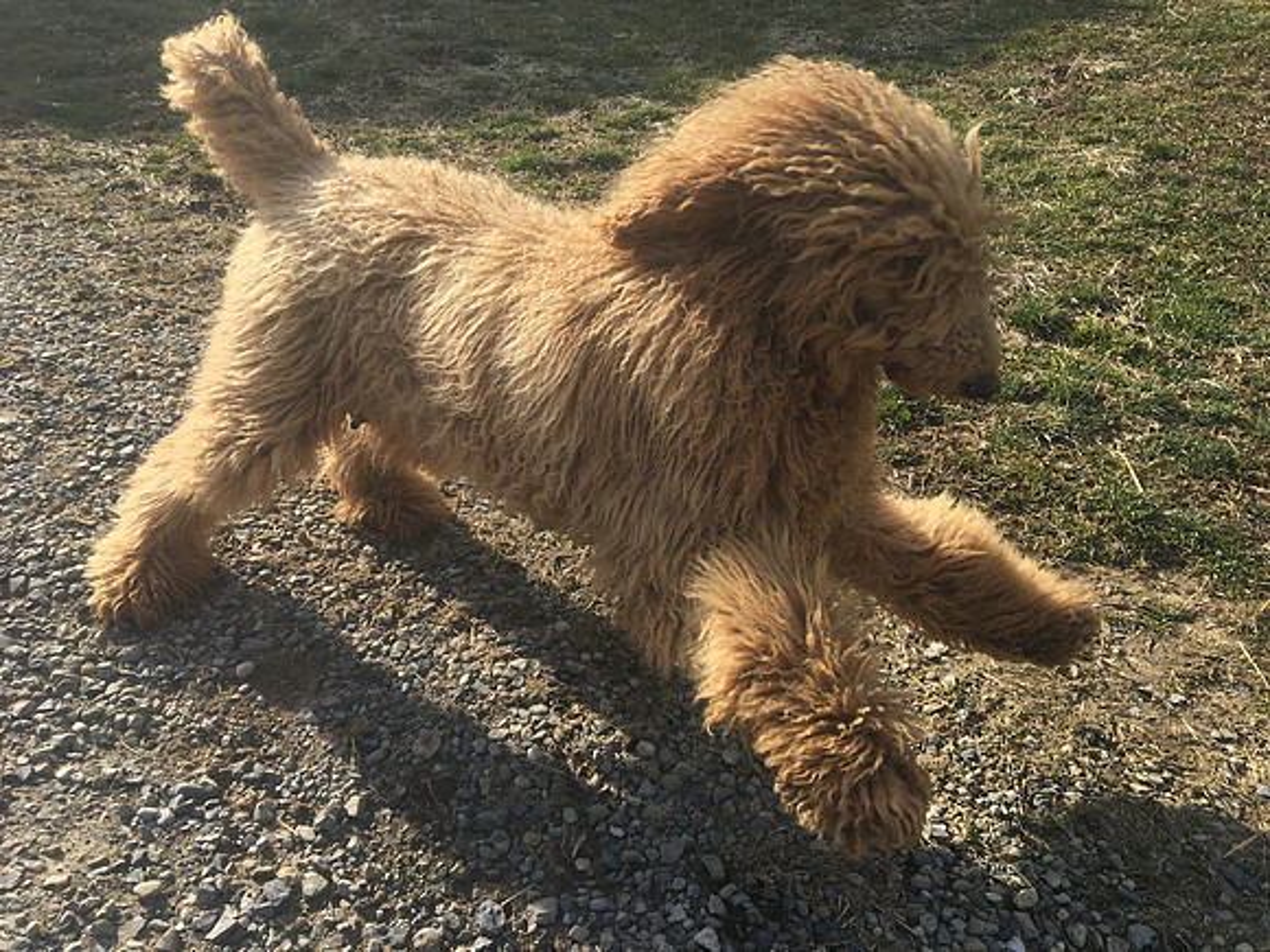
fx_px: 1064
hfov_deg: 61.7
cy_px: 476
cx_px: 635
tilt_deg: -28.6
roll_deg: +15.7
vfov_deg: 48.2
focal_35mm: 29
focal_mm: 4.15
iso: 25
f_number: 2.2
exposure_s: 1/1221
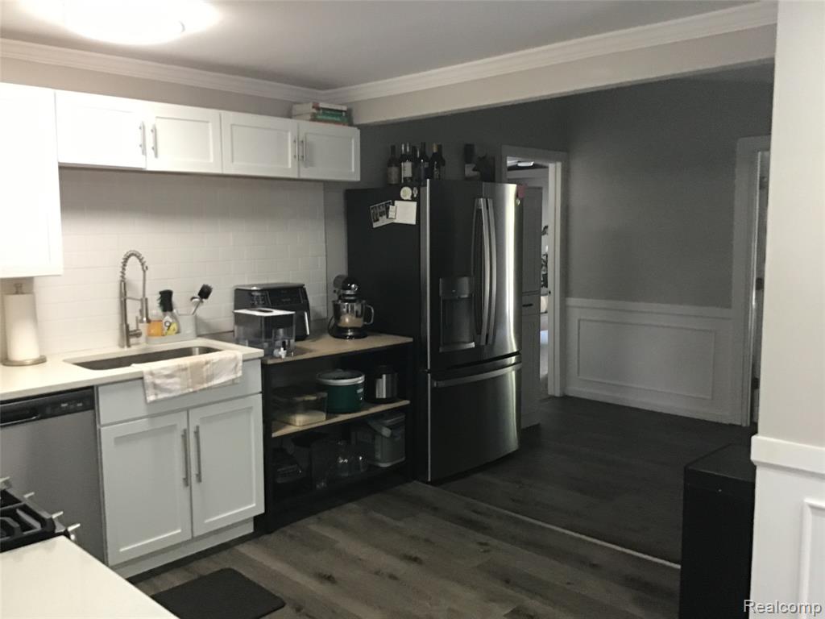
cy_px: 310
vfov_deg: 45.4
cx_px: 412
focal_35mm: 31
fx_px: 739
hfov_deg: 58.4
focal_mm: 3.3
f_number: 2.4
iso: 125
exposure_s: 1/30
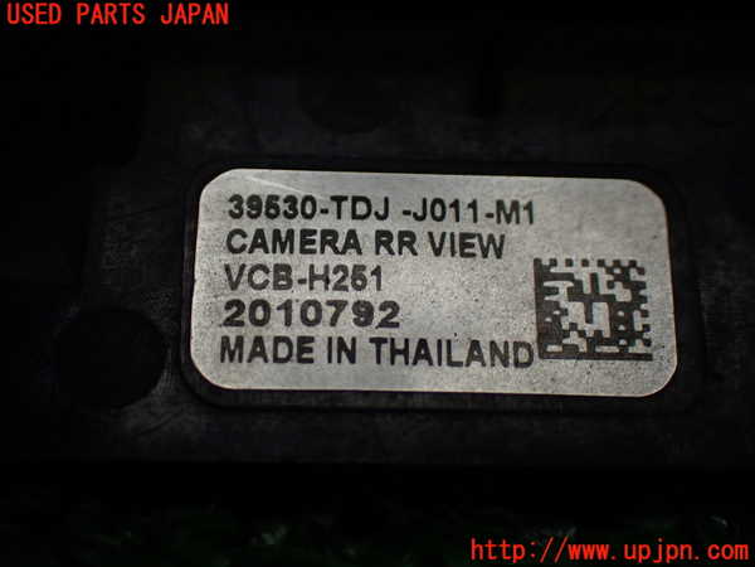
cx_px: 378
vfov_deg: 21.9
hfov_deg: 29.0
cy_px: 284
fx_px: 1461
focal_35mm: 67
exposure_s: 1/250
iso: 320
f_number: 3.8
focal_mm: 11.88
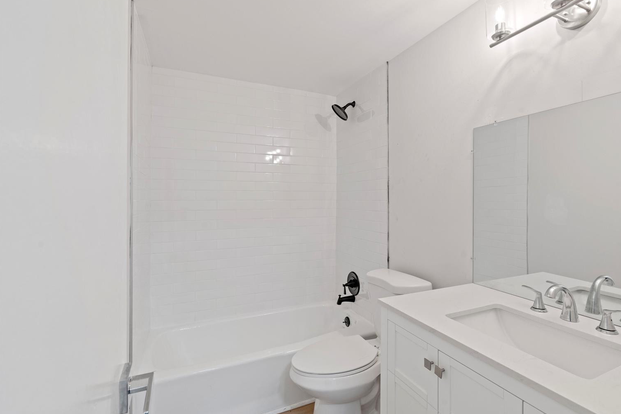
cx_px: 329
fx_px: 293
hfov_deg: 93.2
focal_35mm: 17
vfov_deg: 70.4
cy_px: 201
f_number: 9
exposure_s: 1/2.5
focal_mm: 16
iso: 800
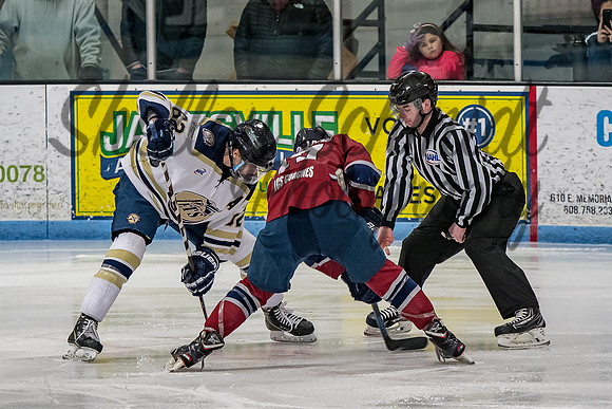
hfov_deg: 4.7
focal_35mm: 443
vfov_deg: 3.1
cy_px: 174
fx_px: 7535
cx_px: 307
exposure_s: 1/800
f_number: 3.2
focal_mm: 180
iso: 1600
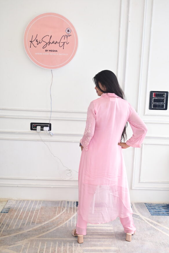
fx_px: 247
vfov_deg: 54.5
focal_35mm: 35
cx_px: 87
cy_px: 128
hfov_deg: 37.8
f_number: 6.3
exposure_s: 1/200
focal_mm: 34
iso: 640
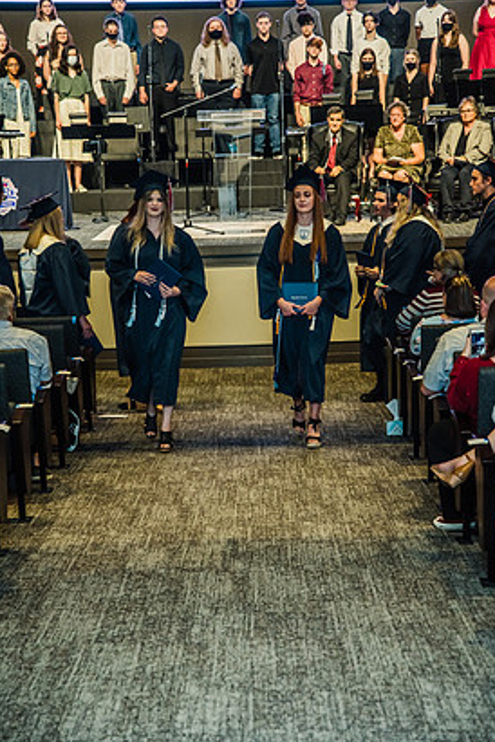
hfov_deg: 14.7
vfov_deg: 21.9
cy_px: 339
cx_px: 240
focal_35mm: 93
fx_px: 1918
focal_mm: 85
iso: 800
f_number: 4.5
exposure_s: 1/200
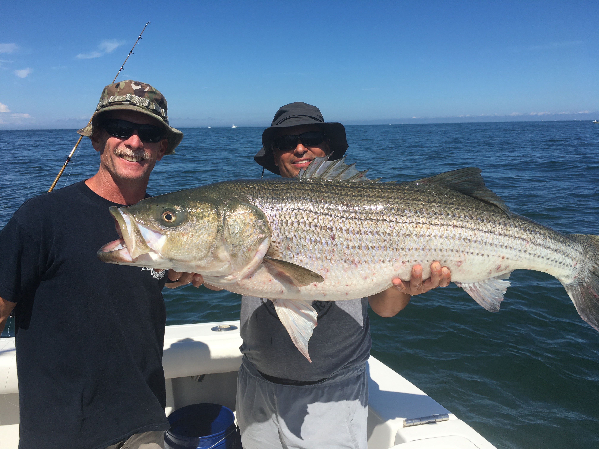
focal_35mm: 29
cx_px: 300
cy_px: 224
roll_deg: +1.7
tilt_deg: -13.3
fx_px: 502
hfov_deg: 61.7
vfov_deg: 48.2
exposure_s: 1/2198
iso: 25
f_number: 2.2
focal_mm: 4.15
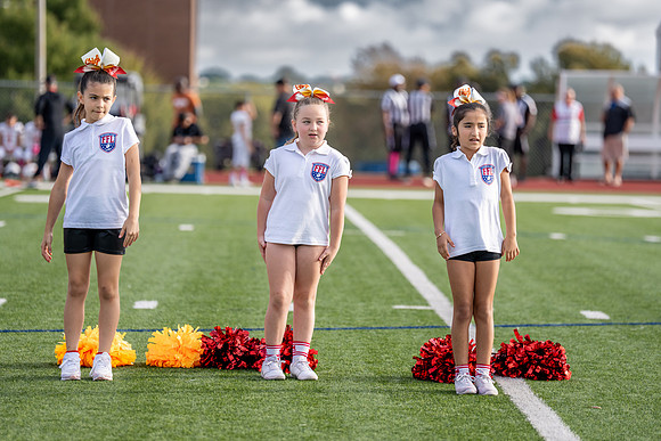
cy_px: 197
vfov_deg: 7.5
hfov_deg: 11.2
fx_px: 3382
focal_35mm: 184
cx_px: 326
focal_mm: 160
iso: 250
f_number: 2.8
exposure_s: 1/2500
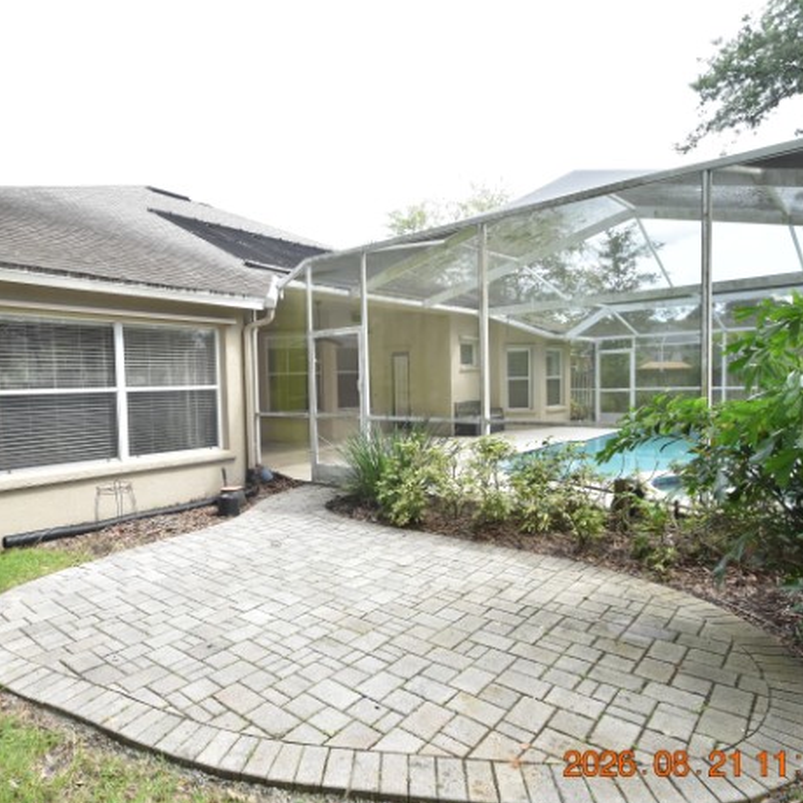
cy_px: 408
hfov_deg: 74.2
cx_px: 332
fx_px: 525
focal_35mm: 20
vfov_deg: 74.8
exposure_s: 1/250
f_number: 8
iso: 400
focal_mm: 10
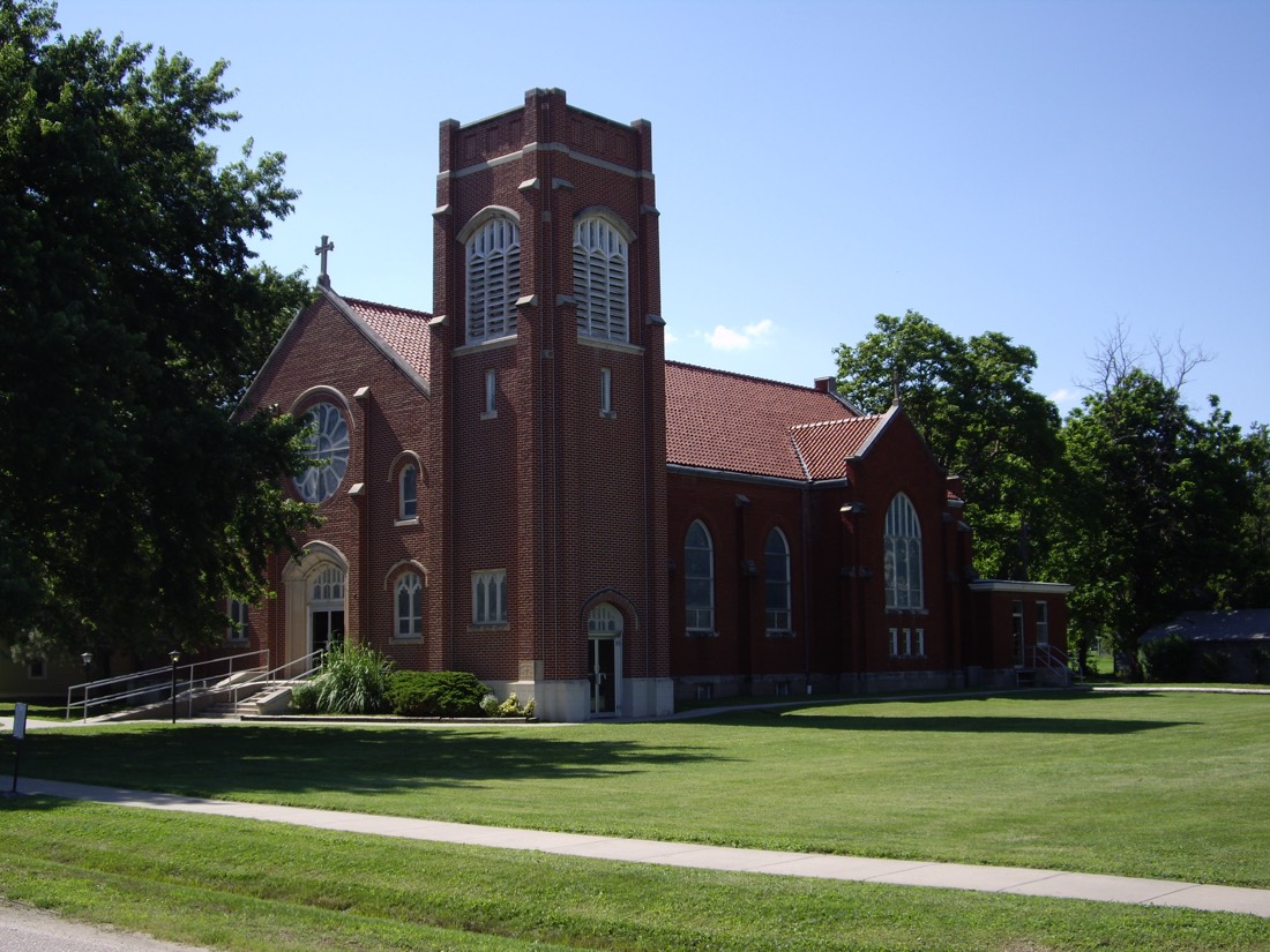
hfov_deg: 41.2
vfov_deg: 31.5
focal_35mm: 46
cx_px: 635
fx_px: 1688
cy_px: 476
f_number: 3.1
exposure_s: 1/640
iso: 64
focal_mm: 9.6
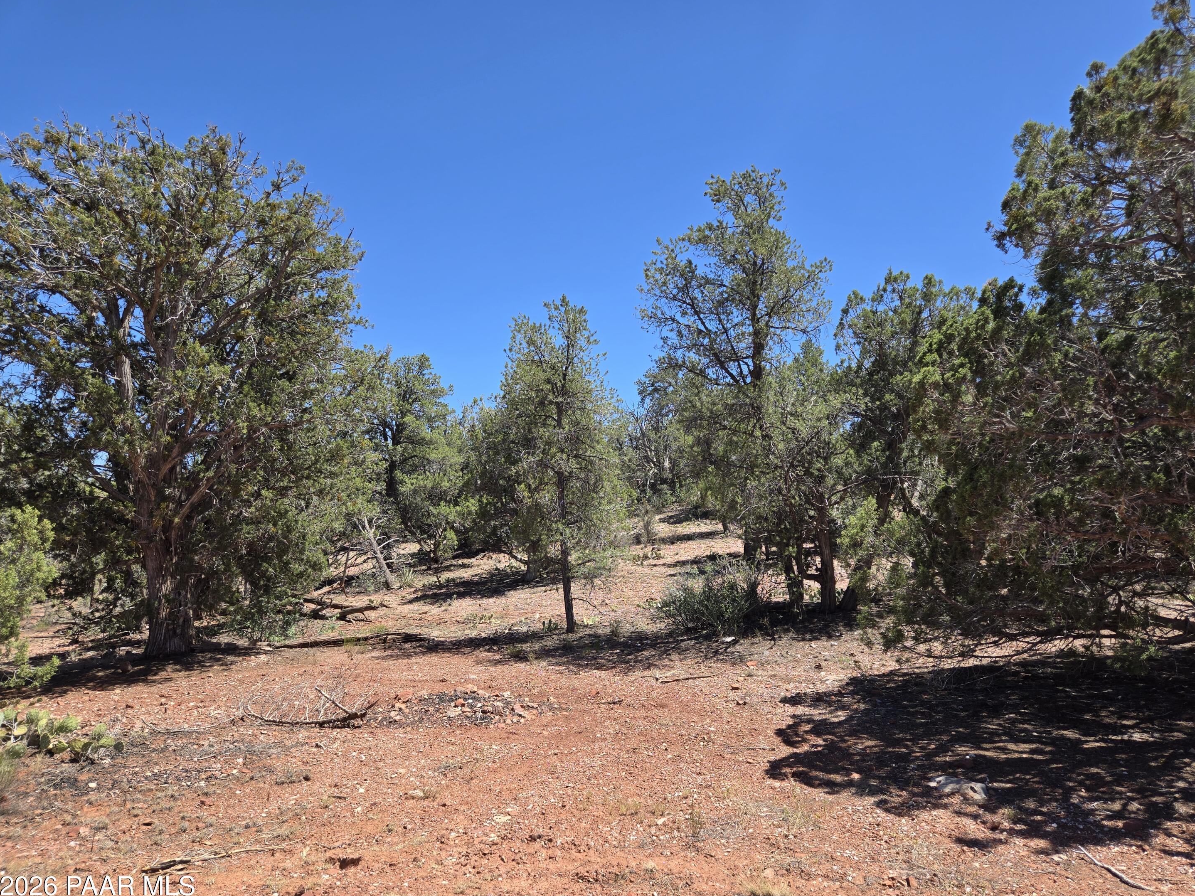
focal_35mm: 24
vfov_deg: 56.8
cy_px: 461
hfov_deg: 71.6
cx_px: 601
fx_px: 828
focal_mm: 5.4
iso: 25
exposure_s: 1/1117
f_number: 1.8
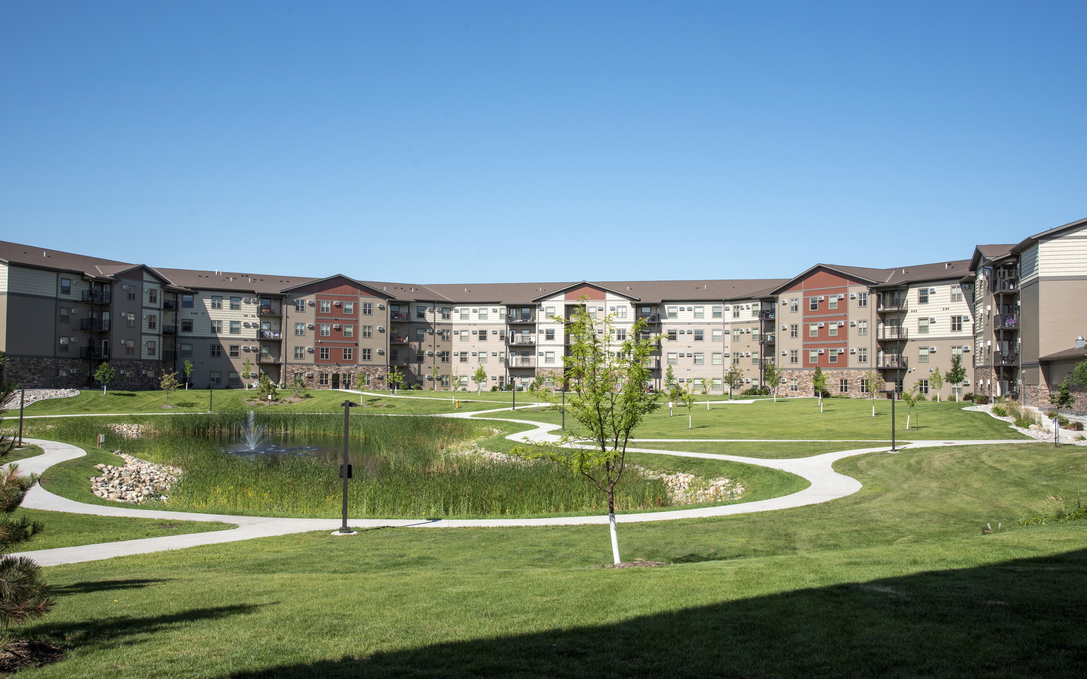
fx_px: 978
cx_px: 539
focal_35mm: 33
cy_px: 340
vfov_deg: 38.3
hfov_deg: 58.1
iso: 200
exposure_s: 1/500
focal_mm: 32
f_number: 11
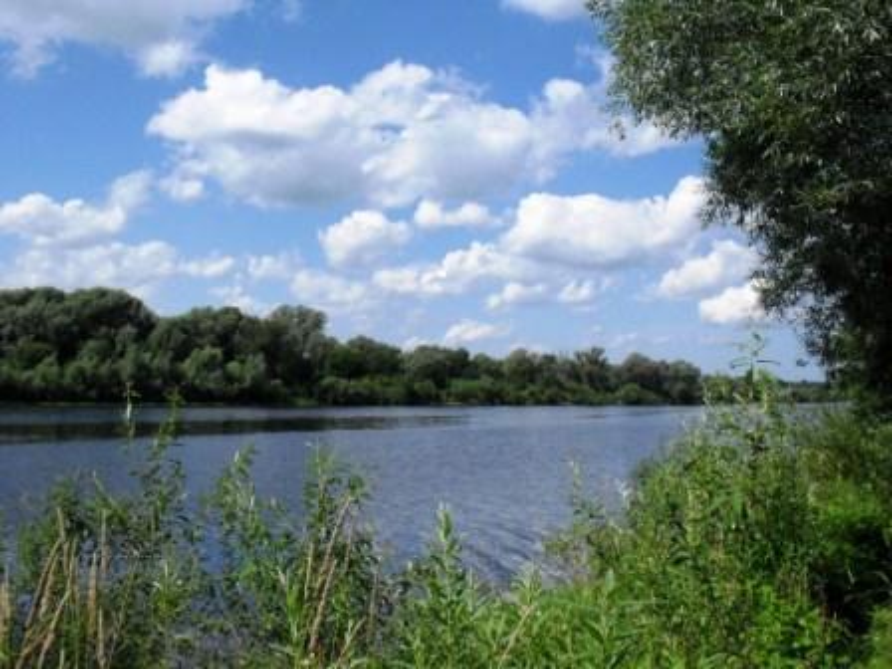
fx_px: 979
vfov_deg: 37.7
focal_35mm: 38
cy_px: 334
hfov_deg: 49.0
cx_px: 446
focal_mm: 6.3
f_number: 8.3
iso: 80
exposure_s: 1/250
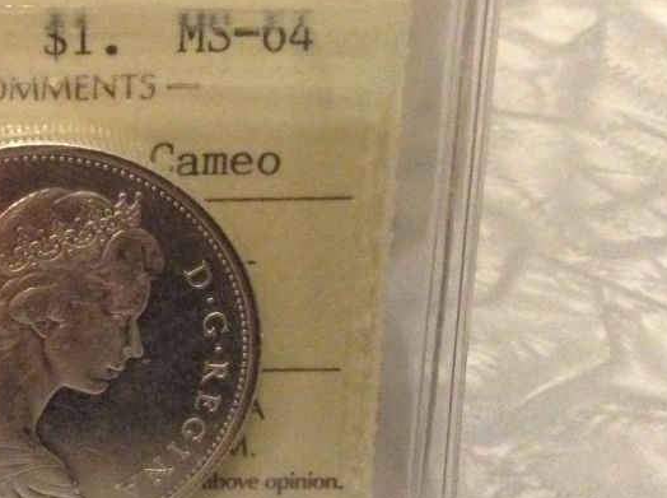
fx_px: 1212
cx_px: 55
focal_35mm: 63
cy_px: 287
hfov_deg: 29.4
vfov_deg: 23.2
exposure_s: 1/15
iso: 400
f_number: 2.4
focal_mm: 3.3
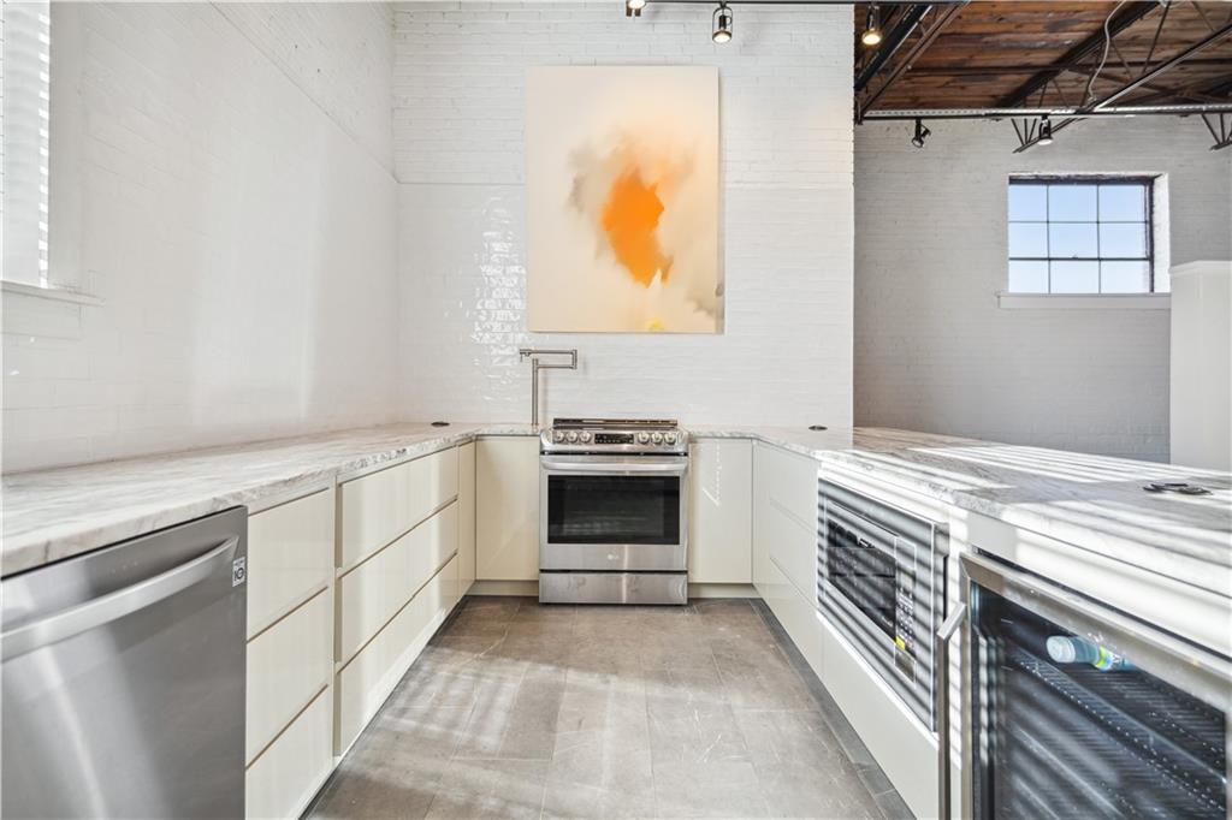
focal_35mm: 17
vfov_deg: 70.4
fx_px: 582
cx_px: 616
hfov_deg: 93.3
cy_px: 410
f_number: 2.8
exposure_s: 1/640
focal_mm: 17
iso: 400
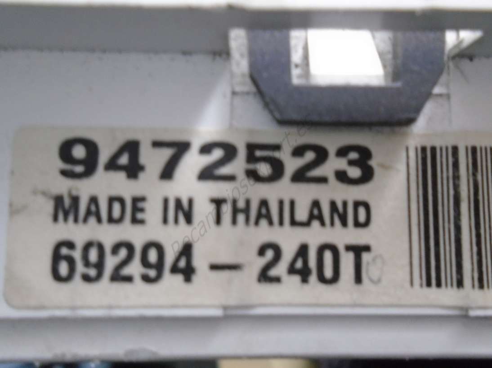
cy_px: 184
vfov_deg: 53.0
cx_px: 246
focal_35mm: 26
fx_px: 369
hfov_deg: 67.3
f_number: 3.2
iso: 400
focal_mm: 4.6
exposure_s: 1/30
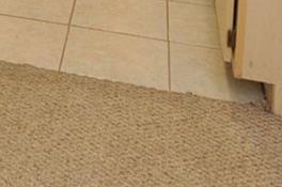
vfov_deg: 12.3
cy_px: -238
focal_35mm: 91
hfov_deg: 18.6
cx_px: -188
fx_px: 712
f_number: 4
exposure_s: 1/60
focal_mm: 10
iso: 720
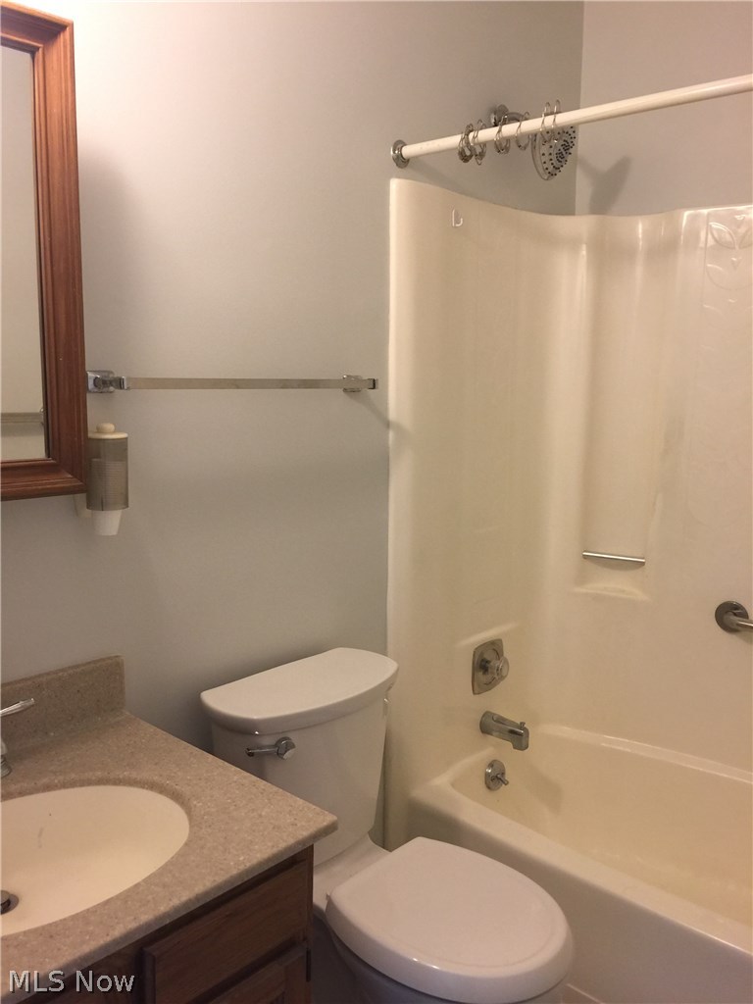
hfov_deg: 48.2
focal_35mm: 29
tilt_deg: -7.9
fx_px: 841
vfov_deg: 61.7
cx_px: 376
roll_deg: -0.2
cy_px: 502
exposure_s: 1/15
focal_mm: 4.15
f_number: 2.2
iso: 50
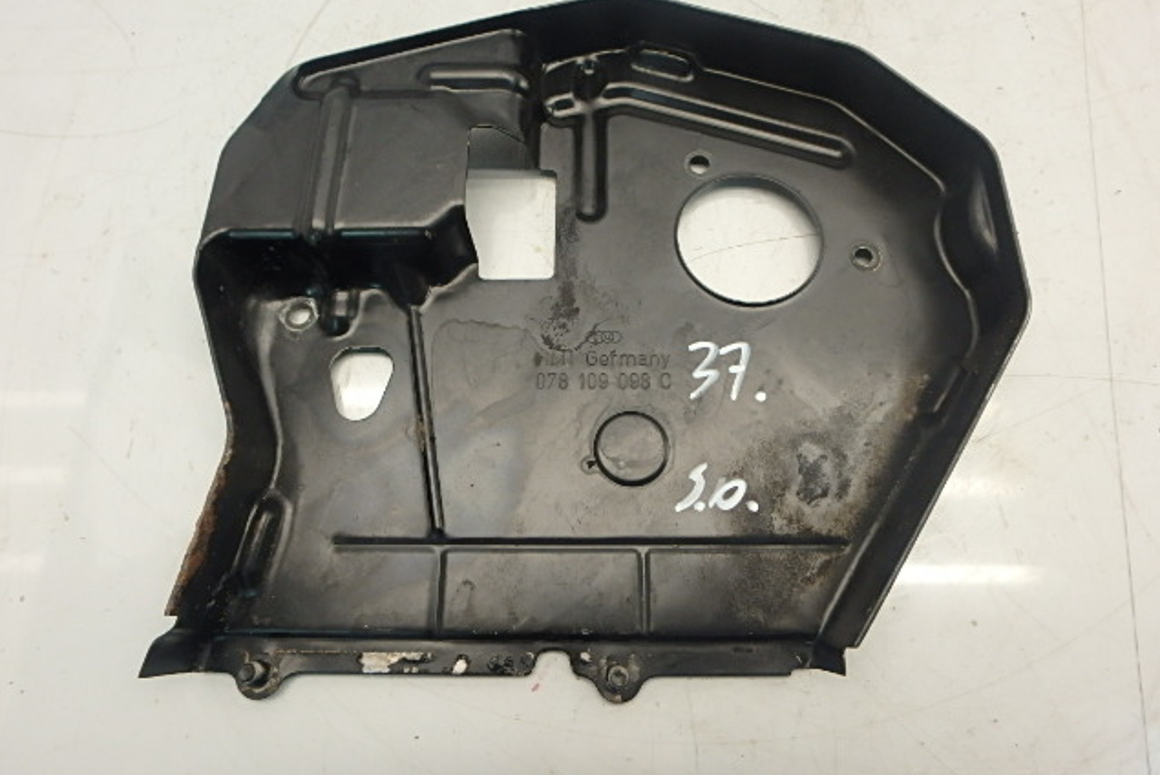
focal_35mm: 22
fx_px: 709
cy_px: 344
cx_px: 583
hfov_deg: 78.6
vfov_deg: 57.1
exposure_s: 1/40
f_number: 3.5
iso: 200
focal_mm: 3.7
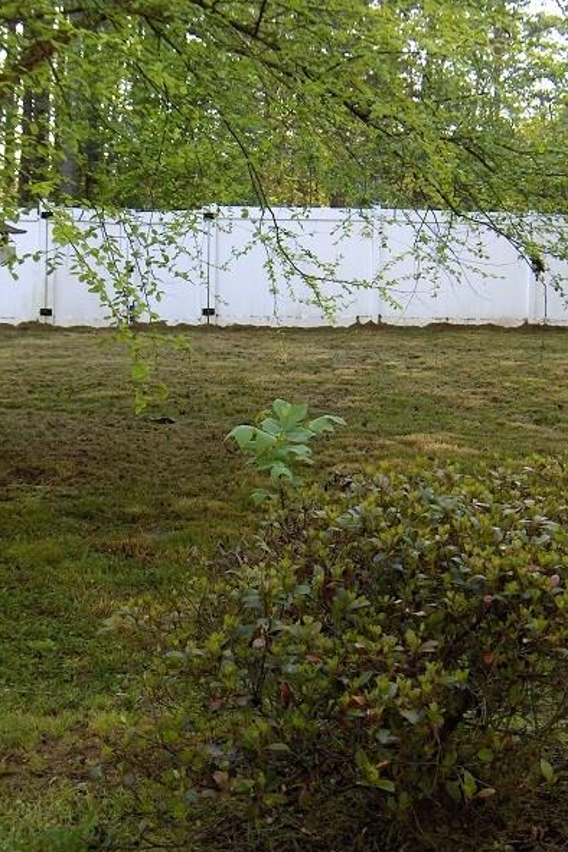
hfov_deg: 24.6
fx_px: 1302
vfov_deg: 36.2
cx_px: 296
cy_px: 425
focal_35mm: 55
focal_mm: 8
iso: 143
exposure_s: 1/124
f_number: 2.8
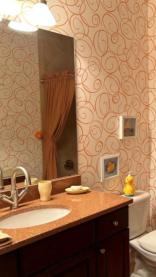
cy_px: 139
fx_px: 280
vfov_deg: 52.8
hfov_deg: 28.6
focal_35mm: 38
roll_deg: +0.9
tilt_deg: -3.7
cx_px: 167
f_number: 1.5
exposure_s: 1/60
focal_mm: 5.7
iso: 64
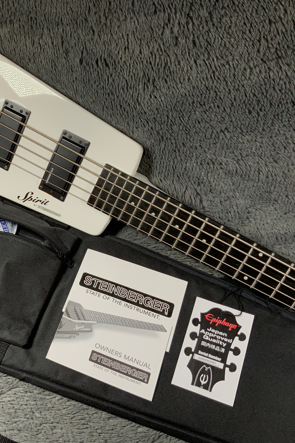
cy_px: 218
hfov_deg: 31.6
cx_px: 50
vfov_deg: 47.4
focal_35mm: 41
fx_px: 504
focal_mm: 3
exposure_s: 1/156
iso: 20
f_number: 1.8
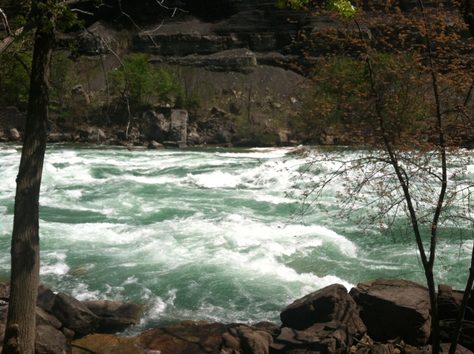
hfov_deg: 52.7
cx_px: 237
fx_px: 478
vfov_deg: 40.6
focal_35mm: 35
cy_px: 177
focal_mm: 3.85
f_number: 2.8
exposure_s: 1/1765
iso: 80
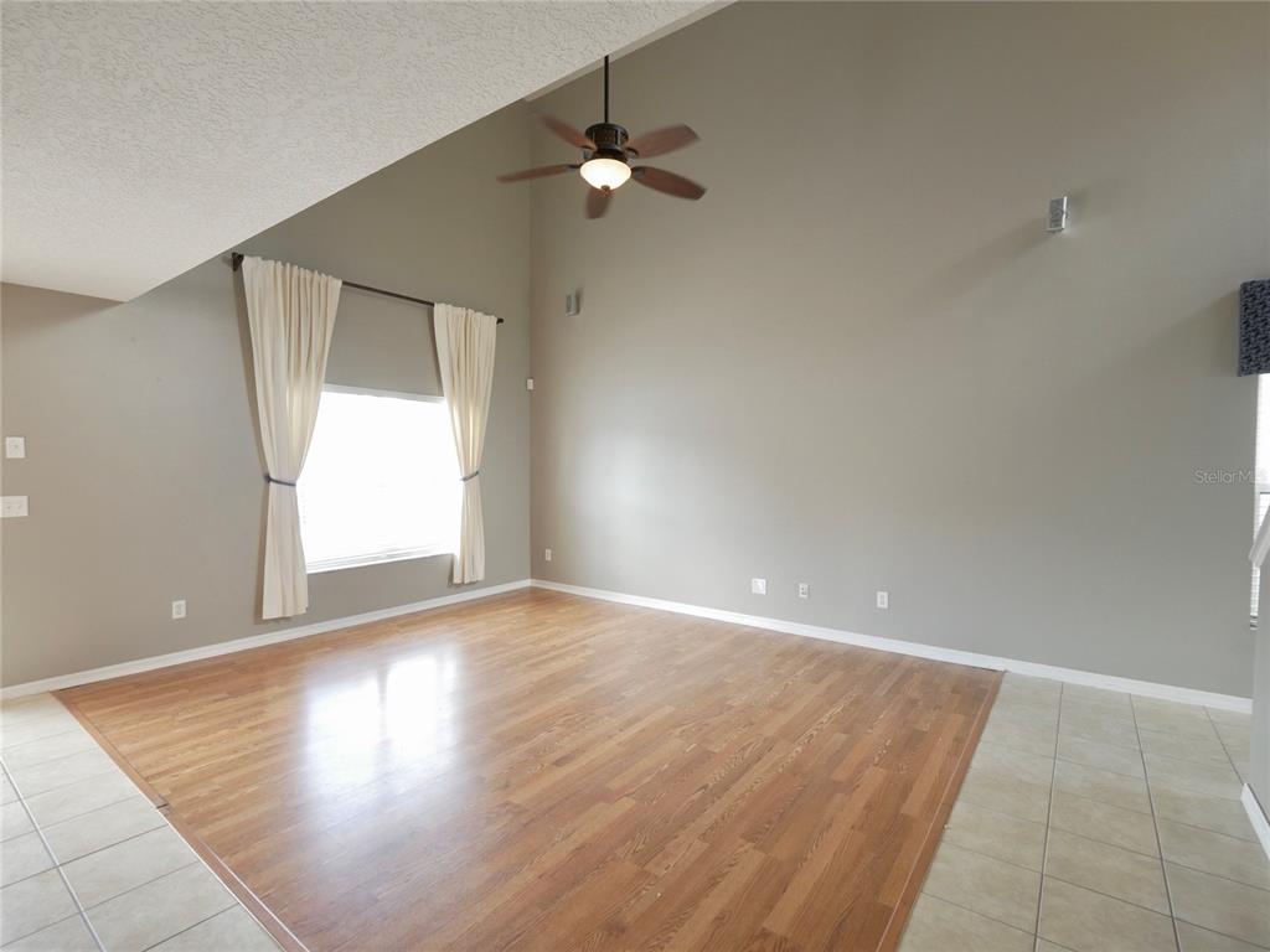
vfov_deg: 78.1
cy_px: 476
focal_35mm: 16
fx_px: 587
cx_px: 635
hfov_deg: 94.5
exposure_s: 1/60
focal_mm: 8
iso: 800
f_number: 2.8
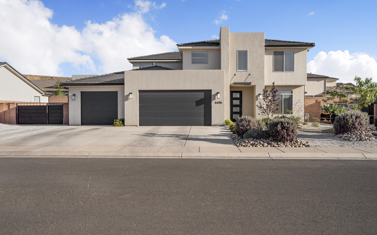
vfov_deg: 40.6
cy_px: 117
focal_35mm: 31
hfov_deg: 61.2
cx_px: 195
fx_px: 318
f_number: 6.3
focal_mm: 28
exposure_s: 1/1250
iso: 250
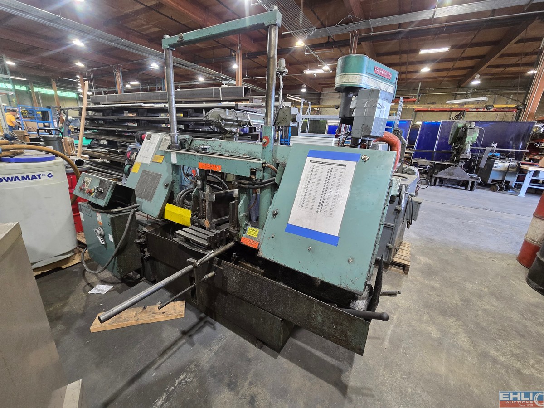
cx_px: 272
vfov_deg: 89.9
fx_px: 204
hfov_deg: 106.2
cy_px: 204
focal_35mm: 13
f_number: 2.2
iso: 400
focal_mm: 2.2
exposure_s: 1/60
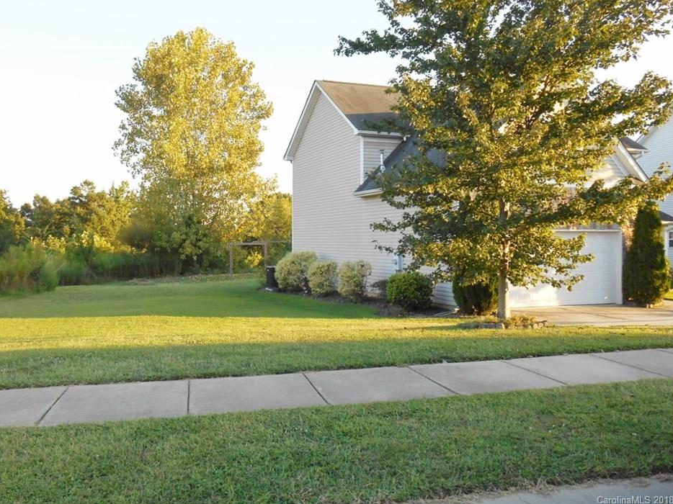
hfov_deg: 53.9
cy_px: 230
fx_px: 661
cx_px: 311
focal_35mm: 34
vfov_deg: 41.7
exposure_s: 1/250
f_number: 3.6
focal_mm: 5.5
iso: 200
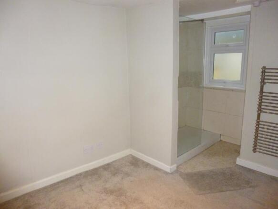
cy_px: 104
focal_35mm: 25
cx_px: 139
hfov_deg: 69.4
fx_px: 201
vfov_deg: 54.9
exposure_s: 1/60
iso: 500
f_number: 3.1
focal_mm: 4.5
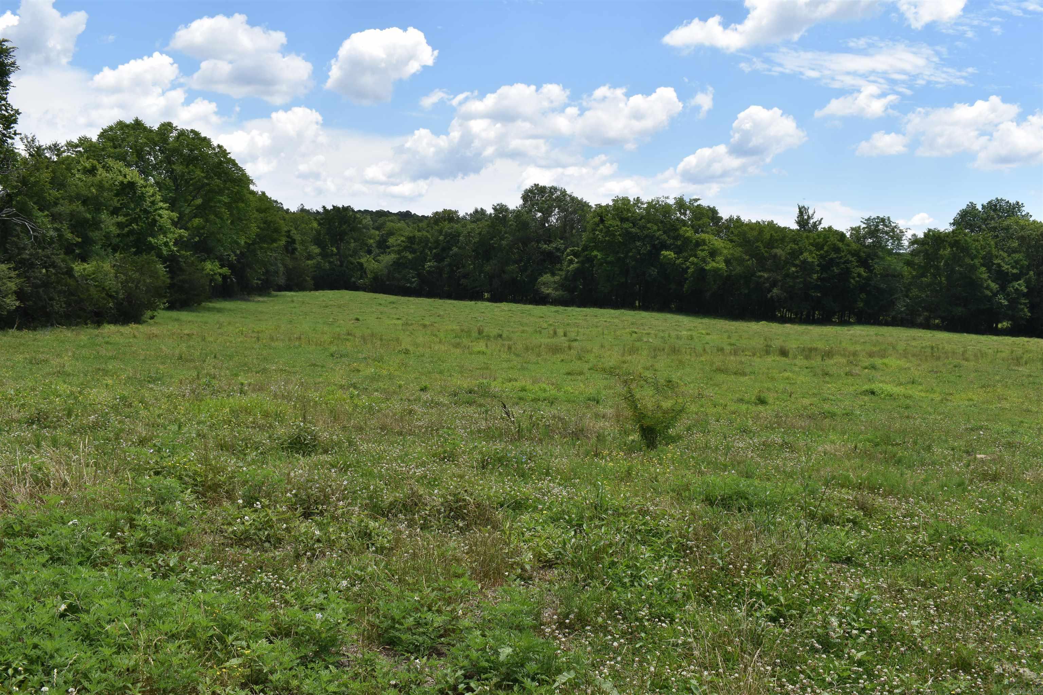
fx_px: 999
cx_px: 522
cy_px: 348
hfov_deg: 55.1
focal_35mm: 34
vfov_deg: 38.4
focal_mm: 23
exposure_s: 1/250
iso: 100
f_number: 8
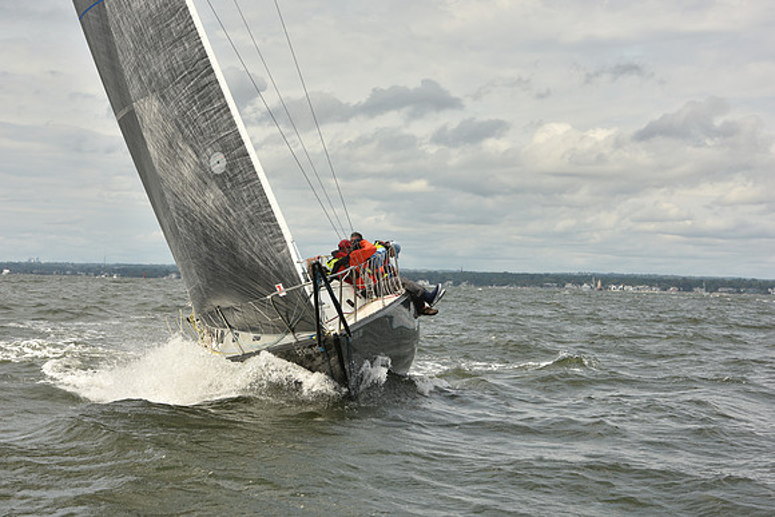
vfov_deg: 14.4
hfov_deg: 21.5
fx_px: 2046
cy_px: 258
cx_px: 388
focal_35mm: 95
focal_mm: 95
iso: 250
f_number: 9
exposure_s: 1/800
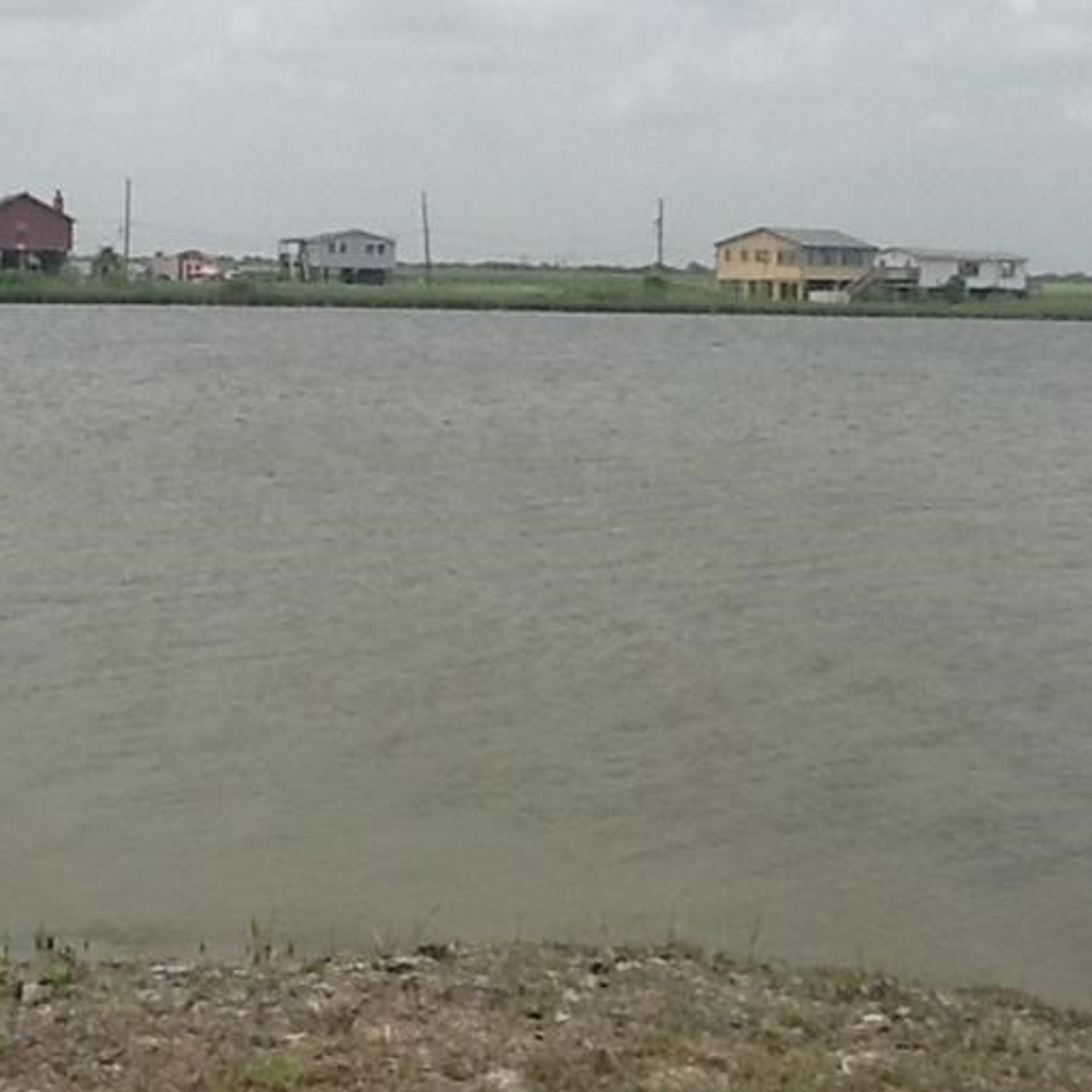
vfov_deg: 23.6
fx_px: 2605
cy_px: 457
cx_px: 303
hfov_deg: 23.5
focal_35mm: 73
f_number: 2.4
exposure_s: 1/2674
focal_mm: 2.03
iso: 40
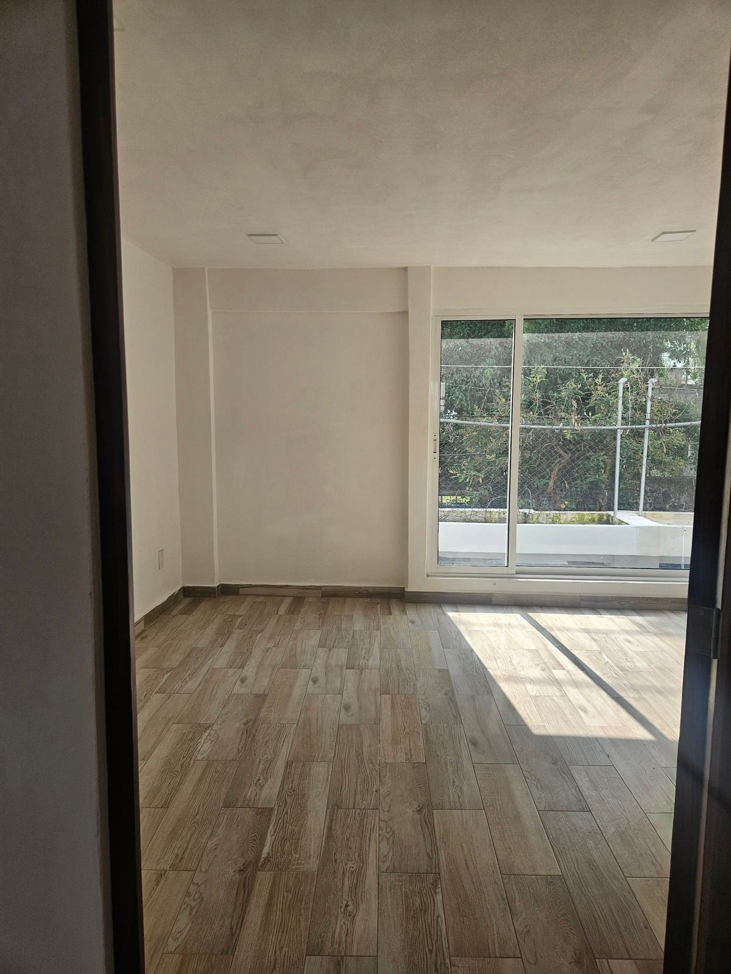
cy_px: 487
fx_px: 648
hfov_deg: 58.9
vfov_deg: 73.9
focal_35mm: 23
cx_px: 366
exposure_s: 1/403
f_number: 1.8
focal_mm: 5.4
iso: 25
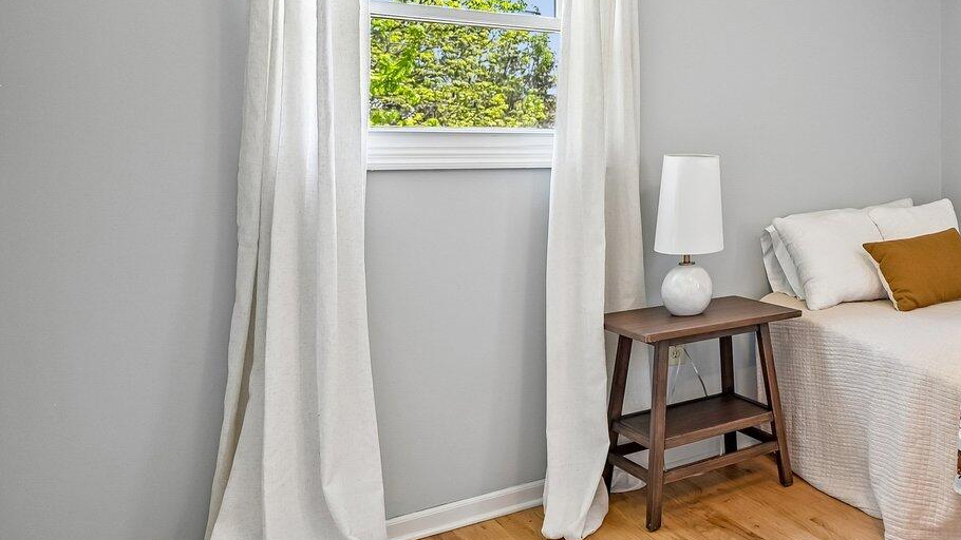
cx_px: 1031
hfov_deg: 46.1
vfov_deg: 35.0
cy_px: 151
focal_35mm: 33
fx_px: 841
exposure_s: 1/20
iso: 400
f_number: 4.8
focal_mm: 14
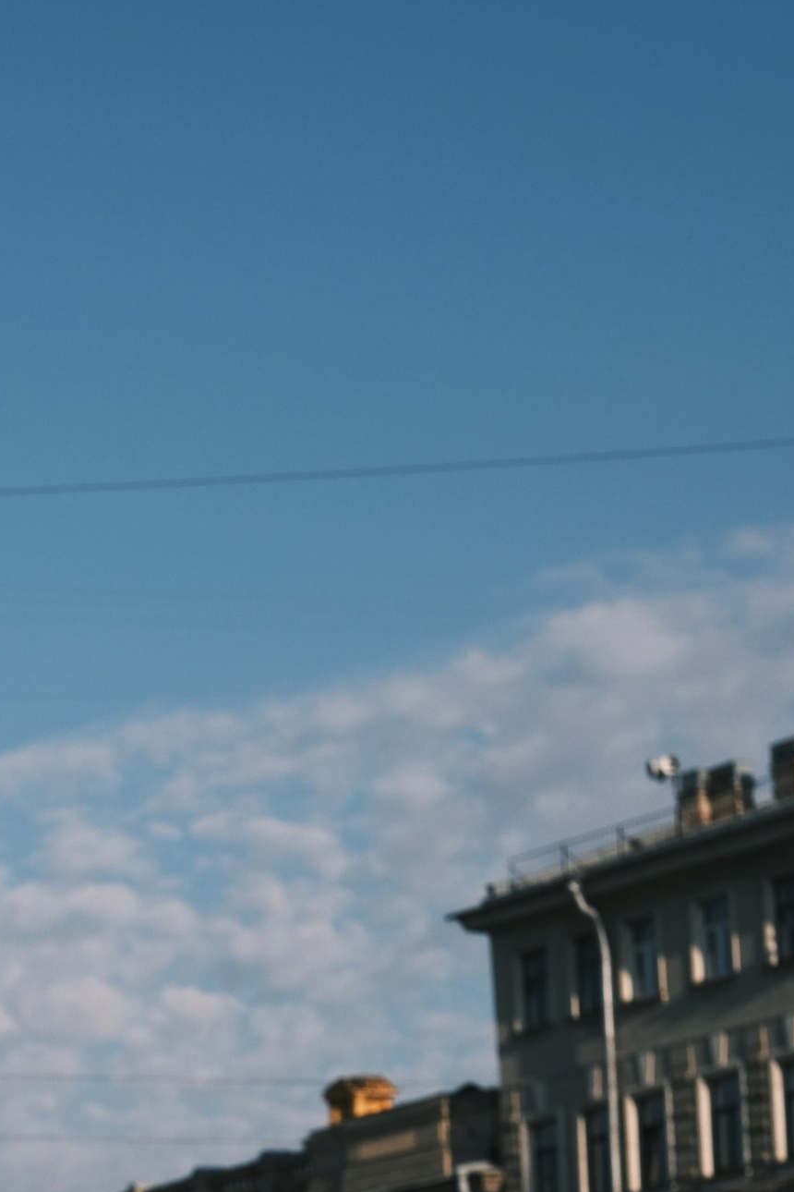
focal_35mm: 122
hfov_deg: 10.9
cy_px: 1579
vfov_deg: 15.9
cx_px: -319
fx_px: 4036
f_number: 4
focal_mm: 27
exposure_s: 1/1250
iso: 160
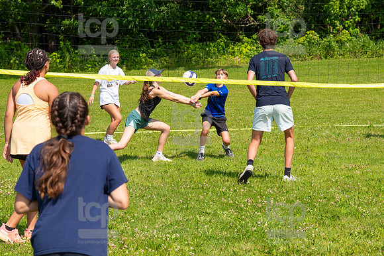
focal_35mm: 117
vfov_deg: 11.7
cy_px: 128
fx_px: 1247
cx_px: 192
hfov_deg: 17.5
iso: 200
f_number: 5.6
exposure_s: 1/800
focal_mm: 78
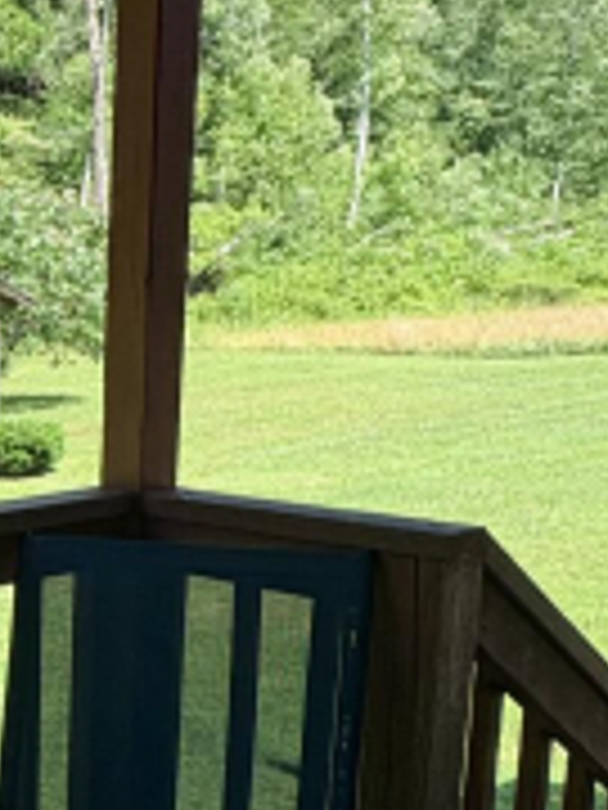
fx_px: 1218
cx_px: -387
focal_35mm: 52
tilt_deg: -11.3
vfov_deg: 36.4
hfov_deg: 21.6
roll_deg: +2.7
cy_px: 551
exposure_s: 1/687
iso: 40
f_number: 2.2
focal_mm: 2.22
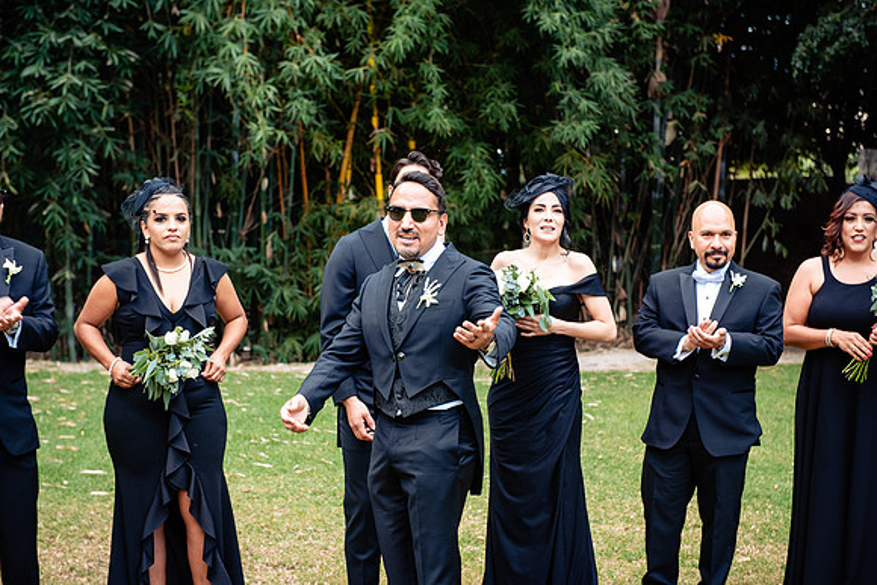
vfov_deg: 19.5
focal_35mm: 70
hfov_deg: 28.8
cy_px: 292
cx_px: 438
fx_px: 1706
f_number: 4.5
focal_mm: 70
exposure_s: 1/125
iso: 400
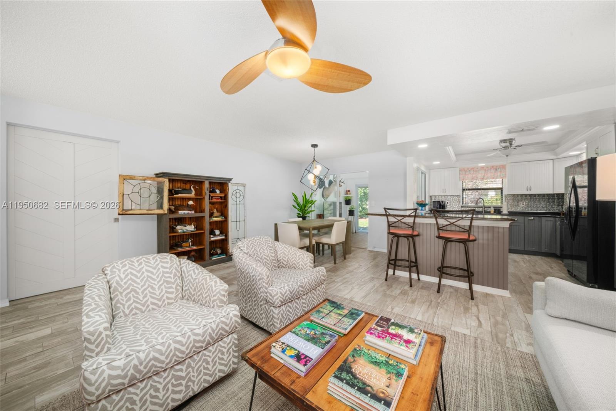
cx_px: 308
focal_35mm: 12
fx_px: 205
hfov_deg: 112.6
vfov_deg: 90.0
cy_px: 206
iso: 400
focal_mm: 12
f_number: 11
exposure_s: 1/1.25
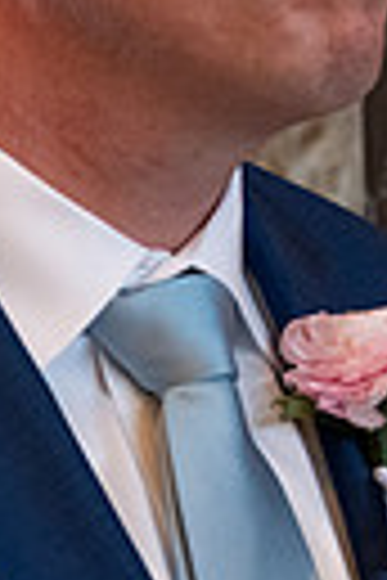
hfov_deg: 1.6
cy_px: 495
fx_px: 13931
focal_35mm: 864
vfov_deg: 2.4
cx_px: 1030
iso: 3200
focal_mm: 160
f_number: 2.8
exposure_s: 1/400
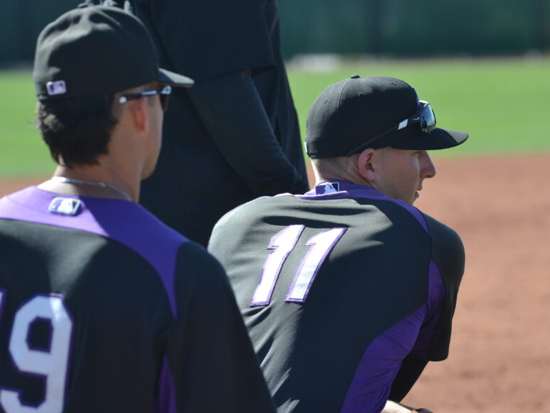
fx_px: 6341
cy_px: 175
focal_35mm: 399
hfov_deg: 5.0
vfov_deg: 3.7
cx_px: 358
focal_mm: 210
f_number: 5.6
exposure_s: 1/800
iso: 400
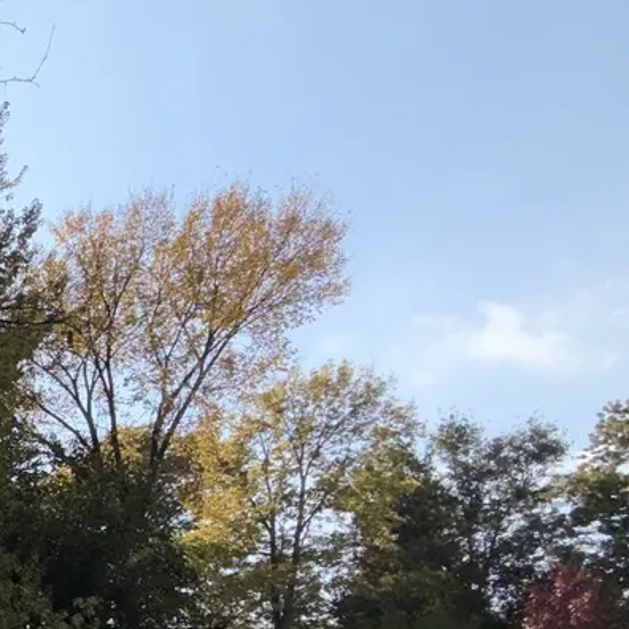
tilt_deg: -0.3
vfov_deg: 33.2
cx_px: -345
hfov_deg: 26.0
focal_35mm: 45
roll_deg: -1.4
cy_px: 680
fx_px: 925
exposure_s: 1/1848
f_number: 2.2
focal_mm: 2.22
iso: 16
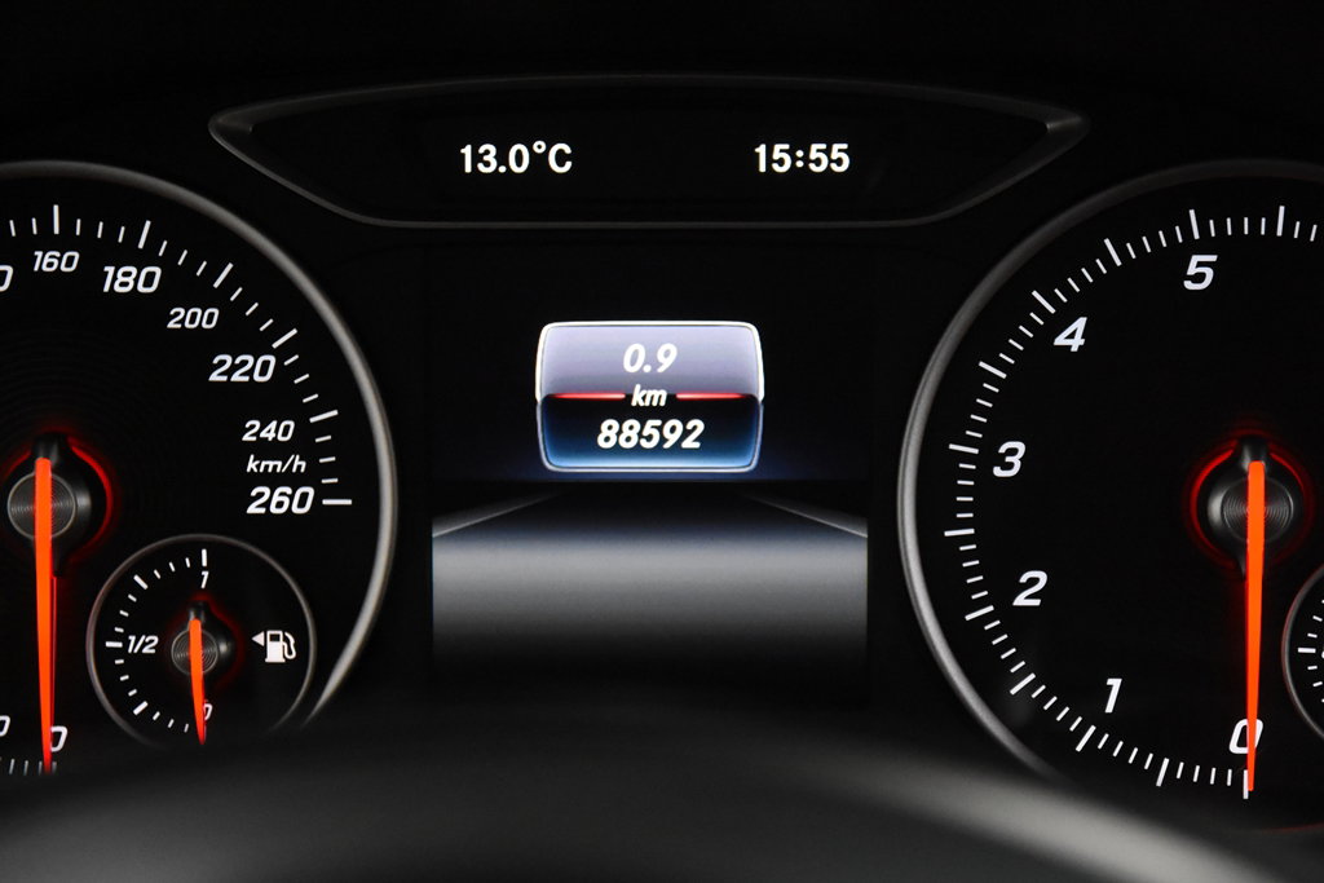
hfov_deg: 19.5
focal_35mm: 105
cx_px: 662
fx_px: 3862
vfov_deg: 13.0
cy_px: 442
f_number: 4
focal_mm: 70
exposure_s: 1/125
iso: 6400
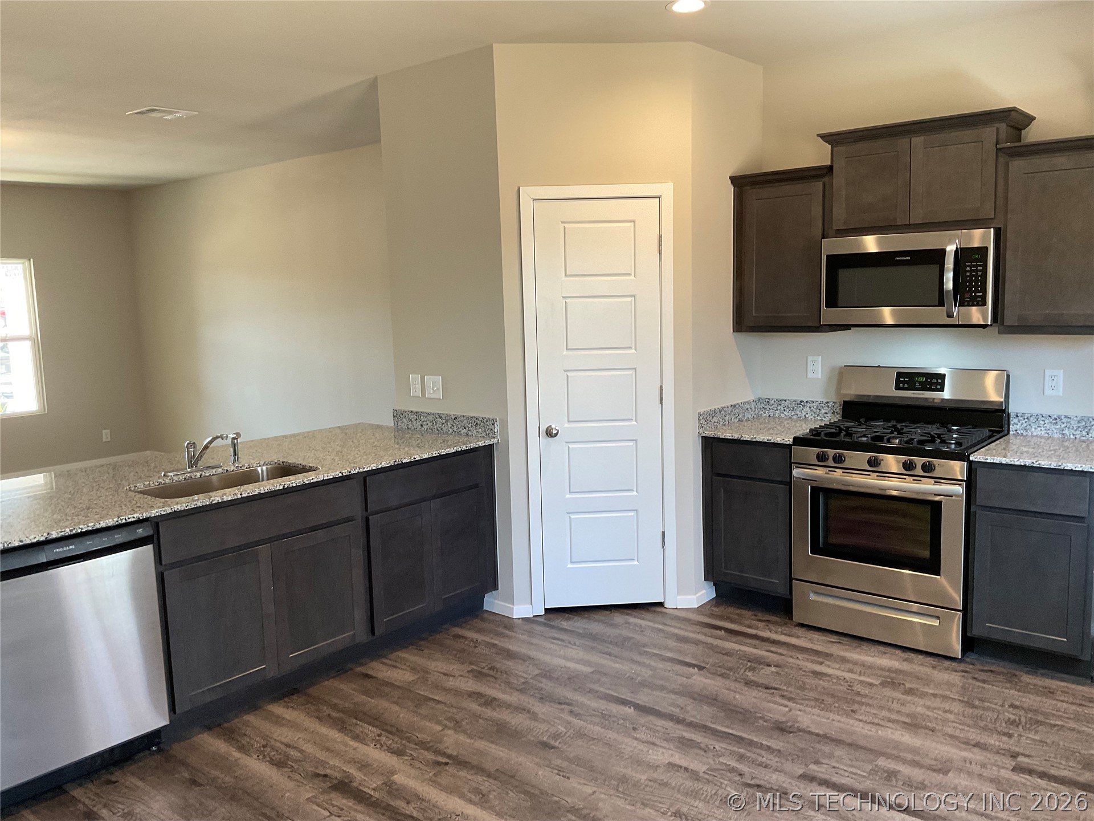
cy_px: 410
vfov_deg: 48.2
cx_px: 547
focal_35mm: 29
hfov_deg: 61.7
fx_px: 917
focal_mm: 3
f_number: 1.8
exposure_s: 1/60
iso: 80
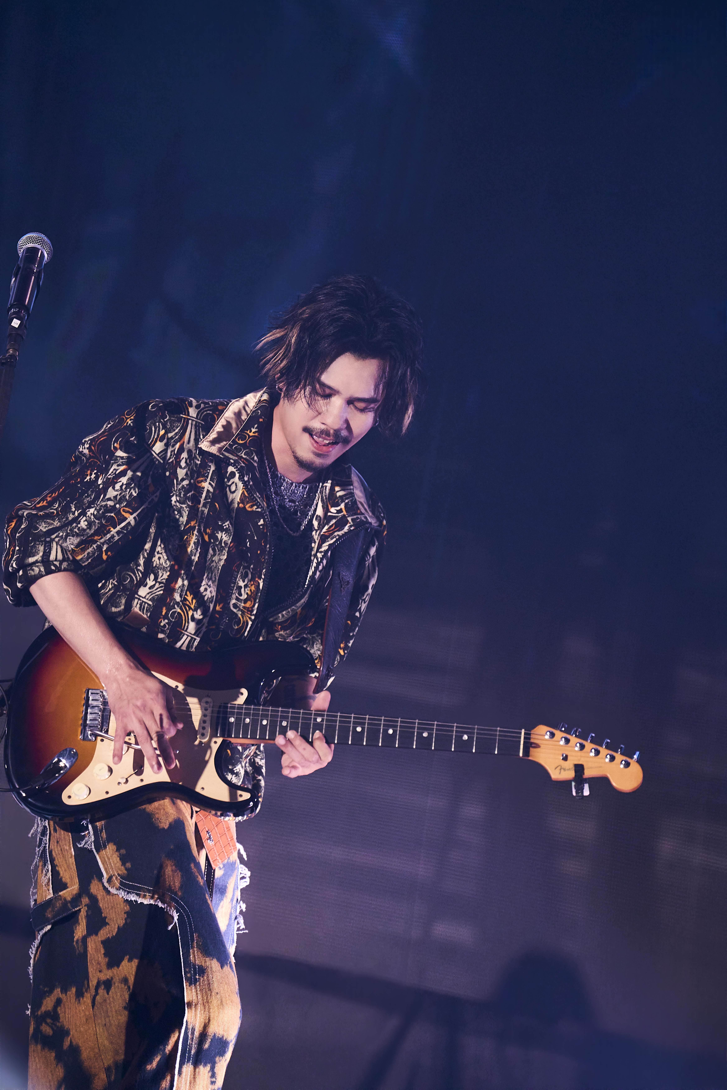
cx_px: 364
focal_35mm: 277
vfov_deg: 7.4
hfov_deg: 5.0
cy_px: 545
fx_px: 8390
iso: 8000
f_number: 6.3
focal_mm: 277
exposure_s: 1/320
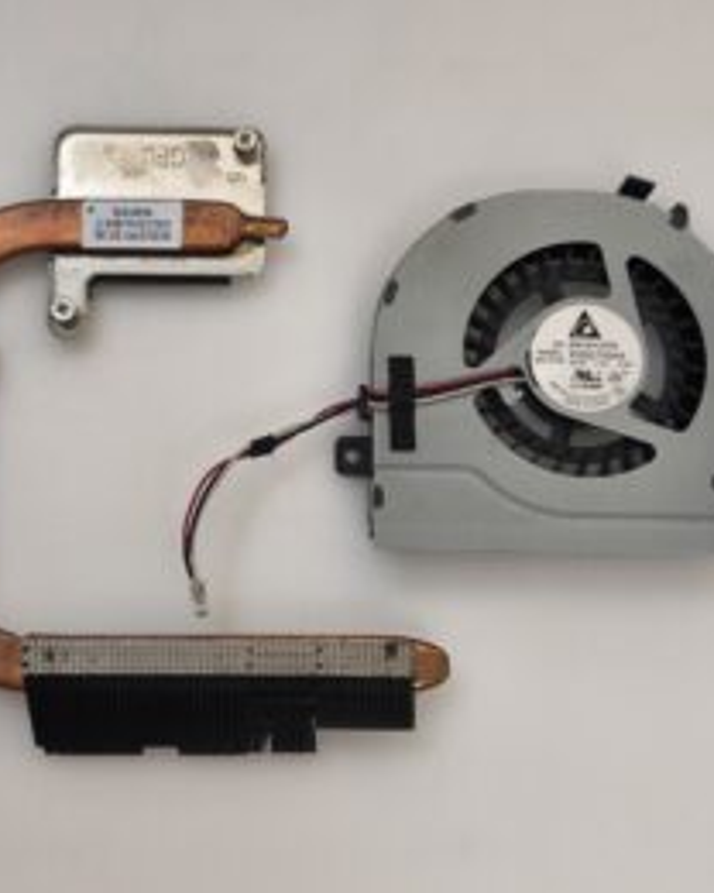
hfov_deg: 32.7
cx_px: 292
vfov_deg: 40.3
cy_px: 448
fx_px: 1215
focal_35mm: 46
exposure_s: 1/50
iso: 320
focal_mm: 6.57
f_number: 1.6
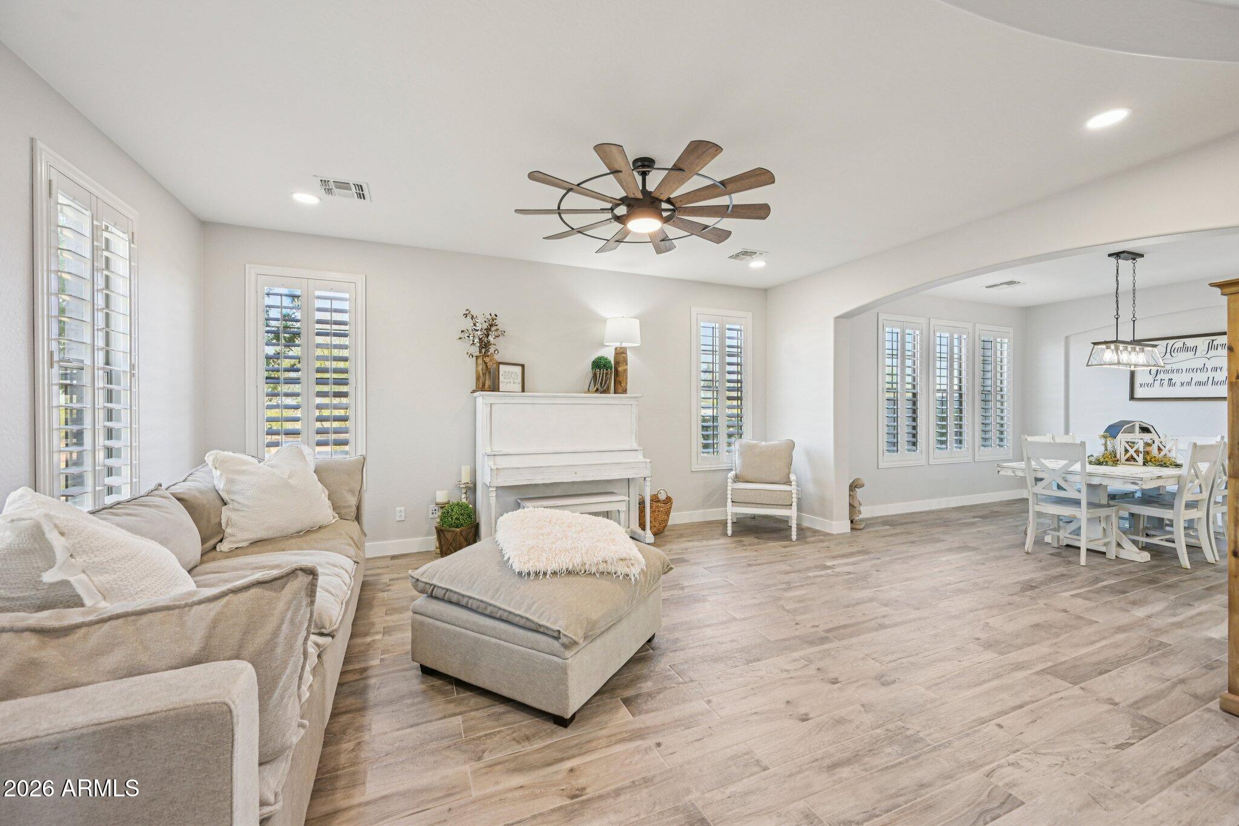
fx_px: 482
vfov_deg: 81.2
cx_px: 620
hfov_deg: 104.3
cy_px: 413
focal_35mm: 14
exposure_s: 1/40
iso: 500
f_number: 8
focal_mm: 14
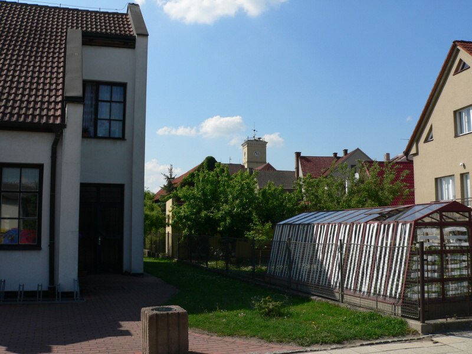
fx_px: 491
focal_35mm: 36
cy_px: 177
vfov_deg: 39.7
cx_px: 236
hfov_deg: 51.4
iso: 80
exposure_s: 1/500
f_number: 5.2
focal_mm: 6
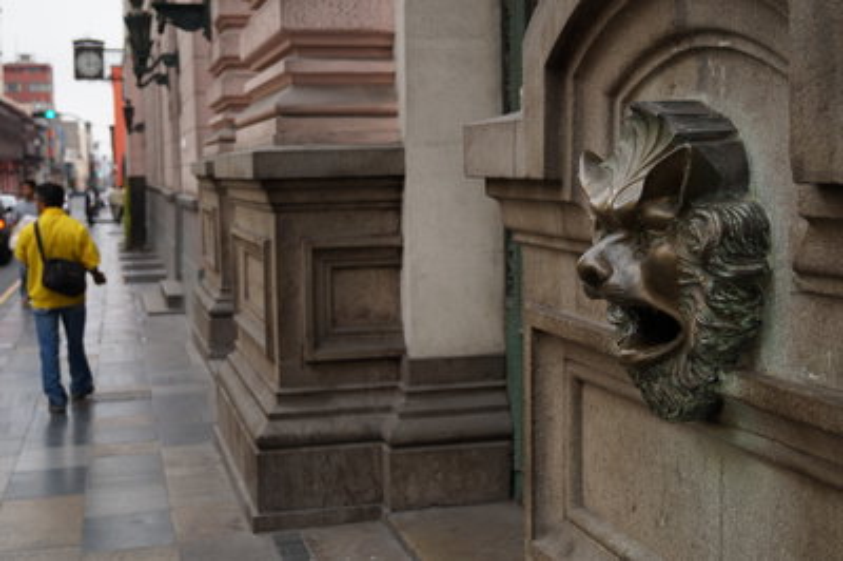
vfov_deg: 25.7
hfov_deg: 37.9
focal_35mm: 52
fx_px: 1228
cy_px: 280
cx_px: 422
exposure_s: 1/160
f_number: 4.5
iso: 160
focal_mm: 35
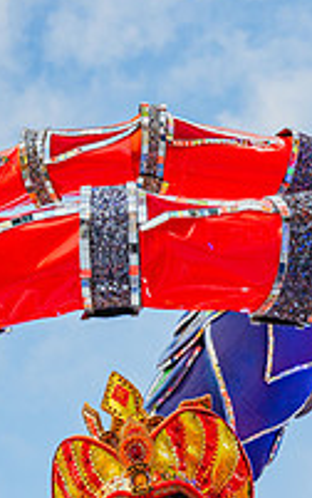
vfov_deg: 20.3
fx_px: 1330
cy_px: 540
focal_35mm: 98
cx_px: 177
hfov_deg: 13.4
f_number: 5.6
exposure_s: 1/1600
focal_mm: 43
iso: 640
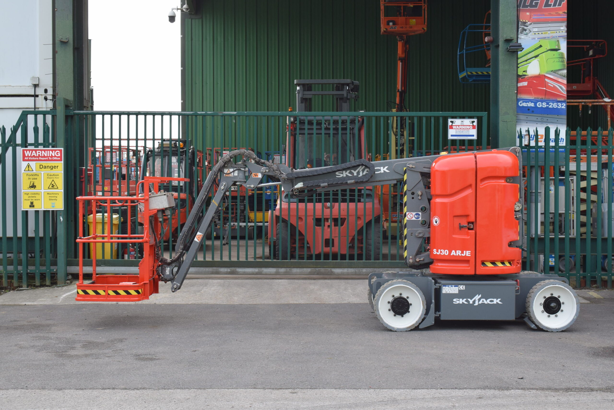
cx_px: 307
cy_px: 205
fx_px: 922
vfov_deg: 25.1
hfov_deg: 36.8
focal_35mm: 54
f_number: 8
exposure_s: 1/250
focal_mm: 36
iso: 400
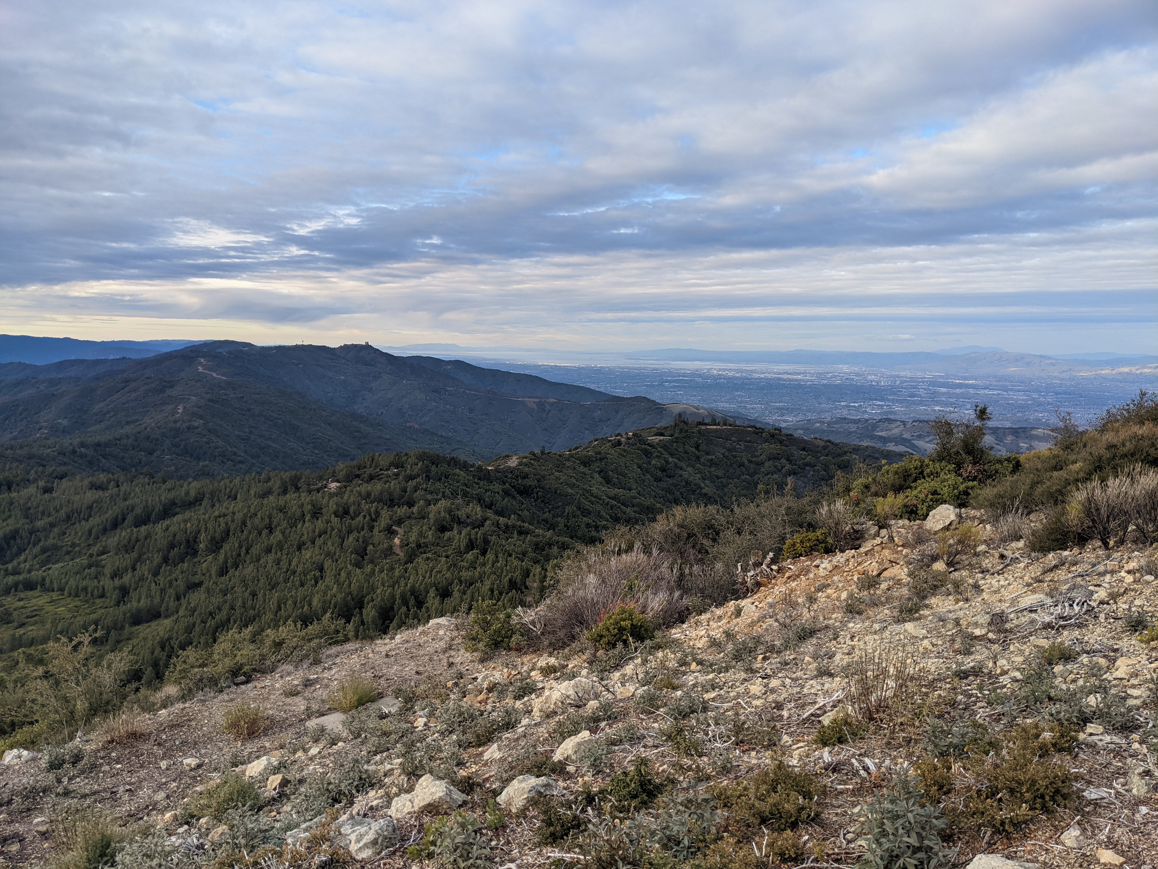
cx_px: 579
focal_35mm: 27
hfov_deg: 65.3
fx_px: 903
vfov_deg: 51.4
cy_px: 434
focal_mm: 4.38
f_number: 1.73
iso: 71
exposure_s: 1/1174
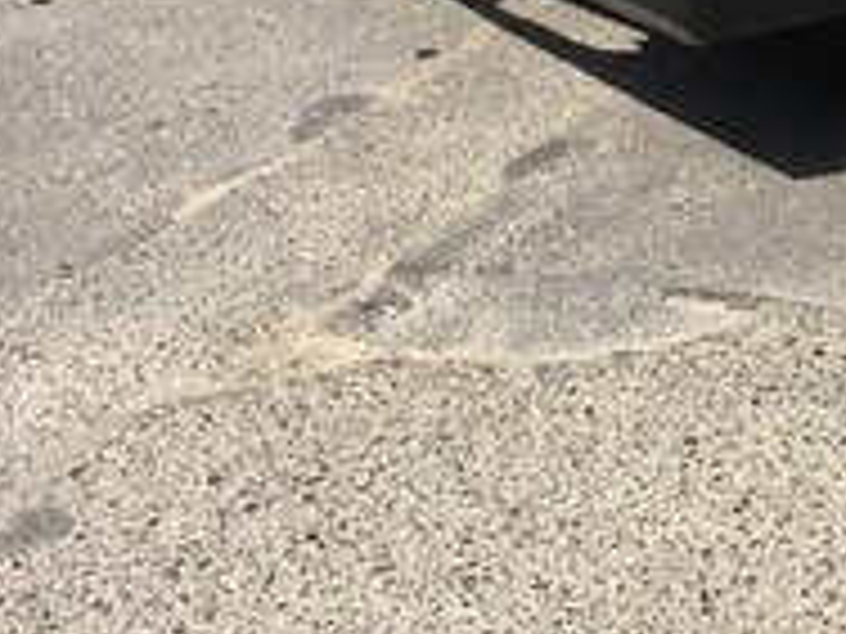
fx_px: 2493
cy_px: -317
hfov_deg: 17.2
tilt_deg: -14.0
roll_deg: -1.3
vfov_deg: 13.6
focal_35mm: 102
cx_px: 1305
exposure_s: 1/1799
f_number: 2.2
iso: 32
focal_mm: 4.15
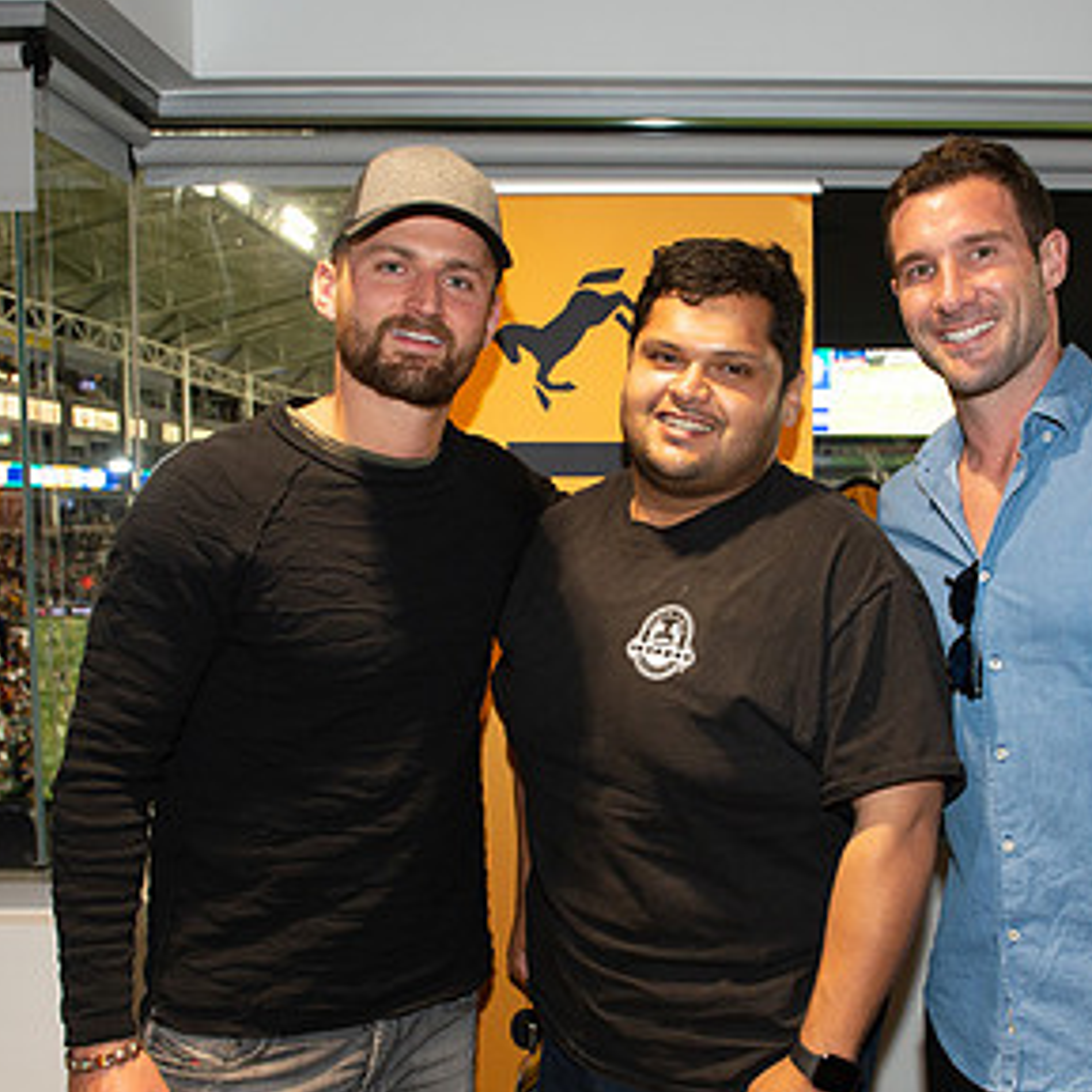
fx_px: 1463
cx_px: 673
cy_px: 652
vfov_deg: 40.8
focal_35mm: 41
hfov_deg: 40.7
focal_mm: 24
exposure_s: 1/60
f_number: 6.3
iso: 640
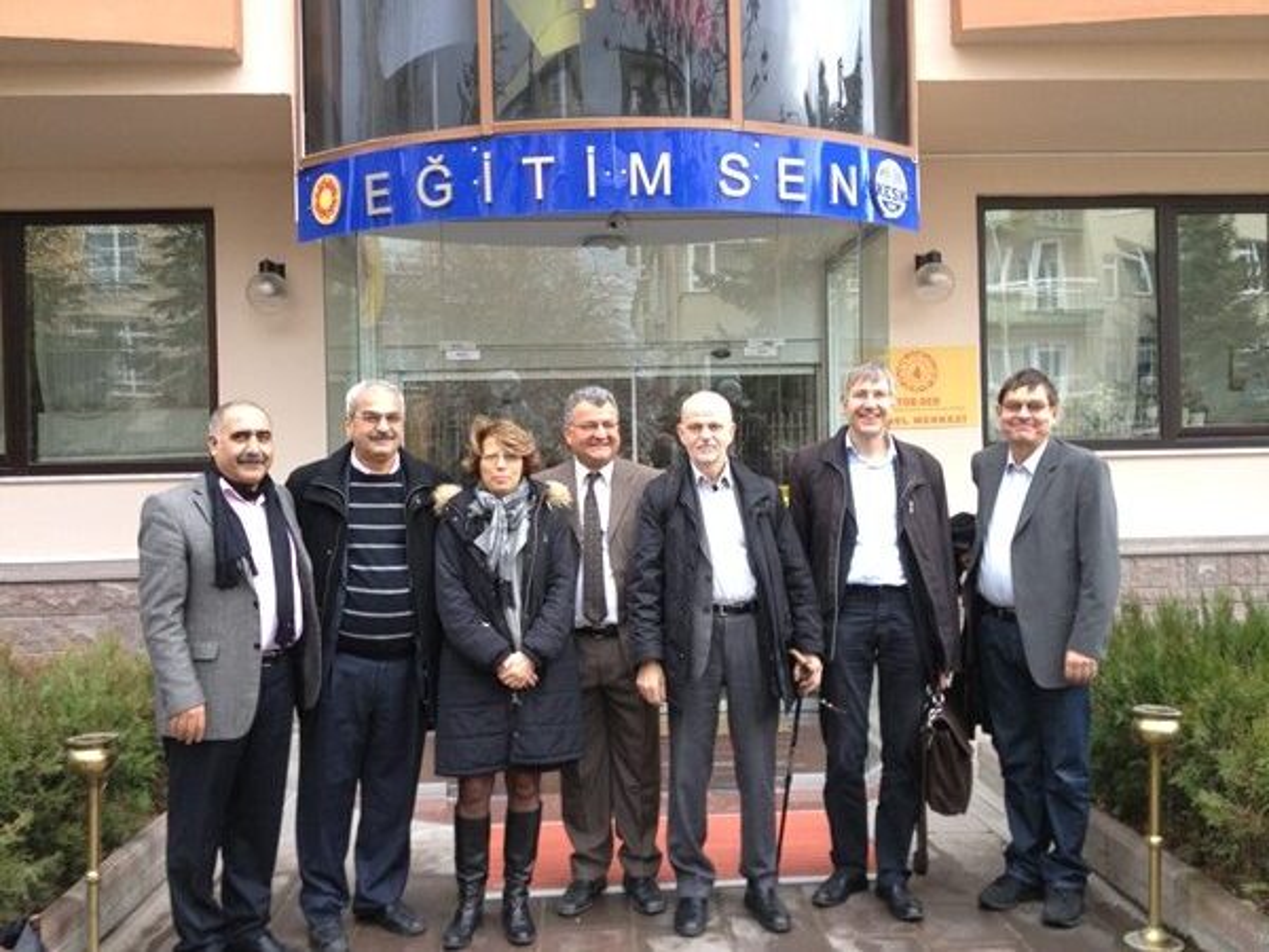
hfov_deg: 52.6
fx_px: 1283
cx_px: 634
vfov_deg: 40.7
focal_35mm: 35
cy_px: 476
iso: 80
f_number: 2.4
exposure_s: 1/60
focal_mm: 4.28
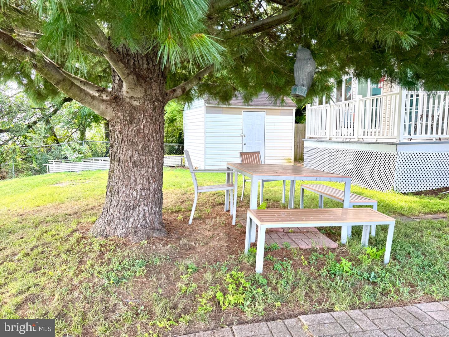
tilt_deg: -6.8
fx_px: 311
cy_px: 168
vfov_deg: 56.8
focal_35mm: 24
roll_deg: +0.5
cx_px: 224
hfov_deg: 71.6
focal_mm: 6.76
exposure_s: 1/255
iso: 64
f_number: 1.78
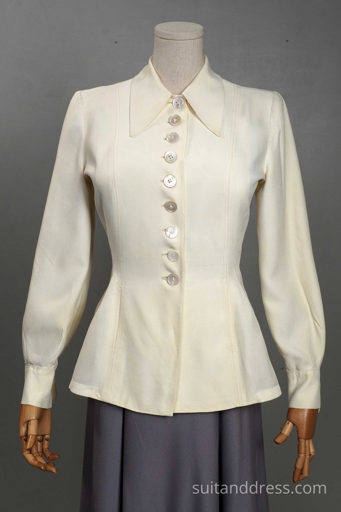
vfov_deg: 41.1
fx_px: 682
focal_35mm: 48
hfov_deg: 28.1
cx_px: 170
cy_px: 256
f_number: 10
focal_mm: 32
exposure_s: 1/50
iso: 400
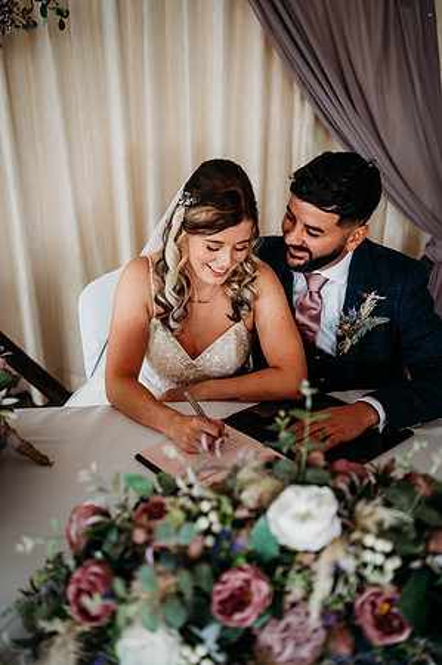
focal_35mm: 35
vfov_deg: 54.5
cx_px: 221
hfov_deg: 37.8
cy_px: 332
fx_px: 646
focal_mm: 35
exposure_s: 1/250
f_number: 2
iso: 400
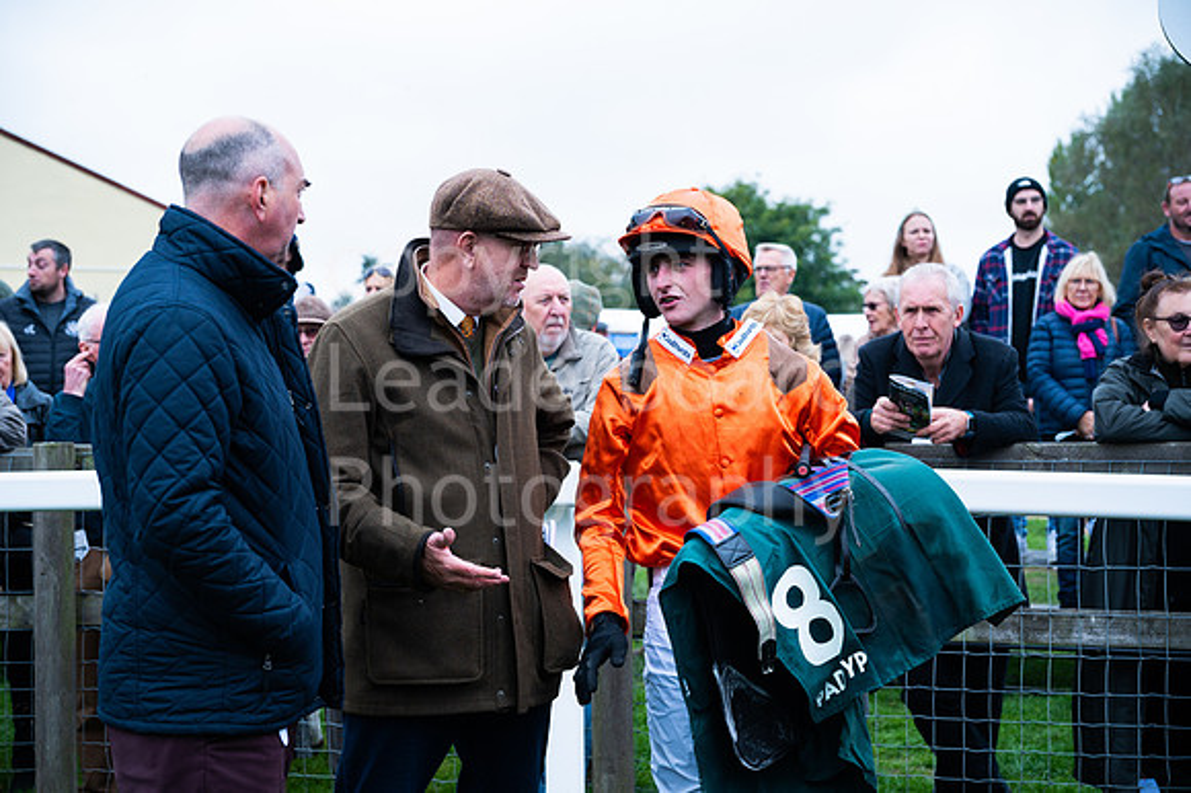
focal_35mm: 55
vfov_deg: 24.6
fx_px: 1818
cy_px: 396
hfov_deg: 36.3
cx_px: 596
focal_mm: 55
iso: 500
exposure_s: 1/1000
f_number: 4
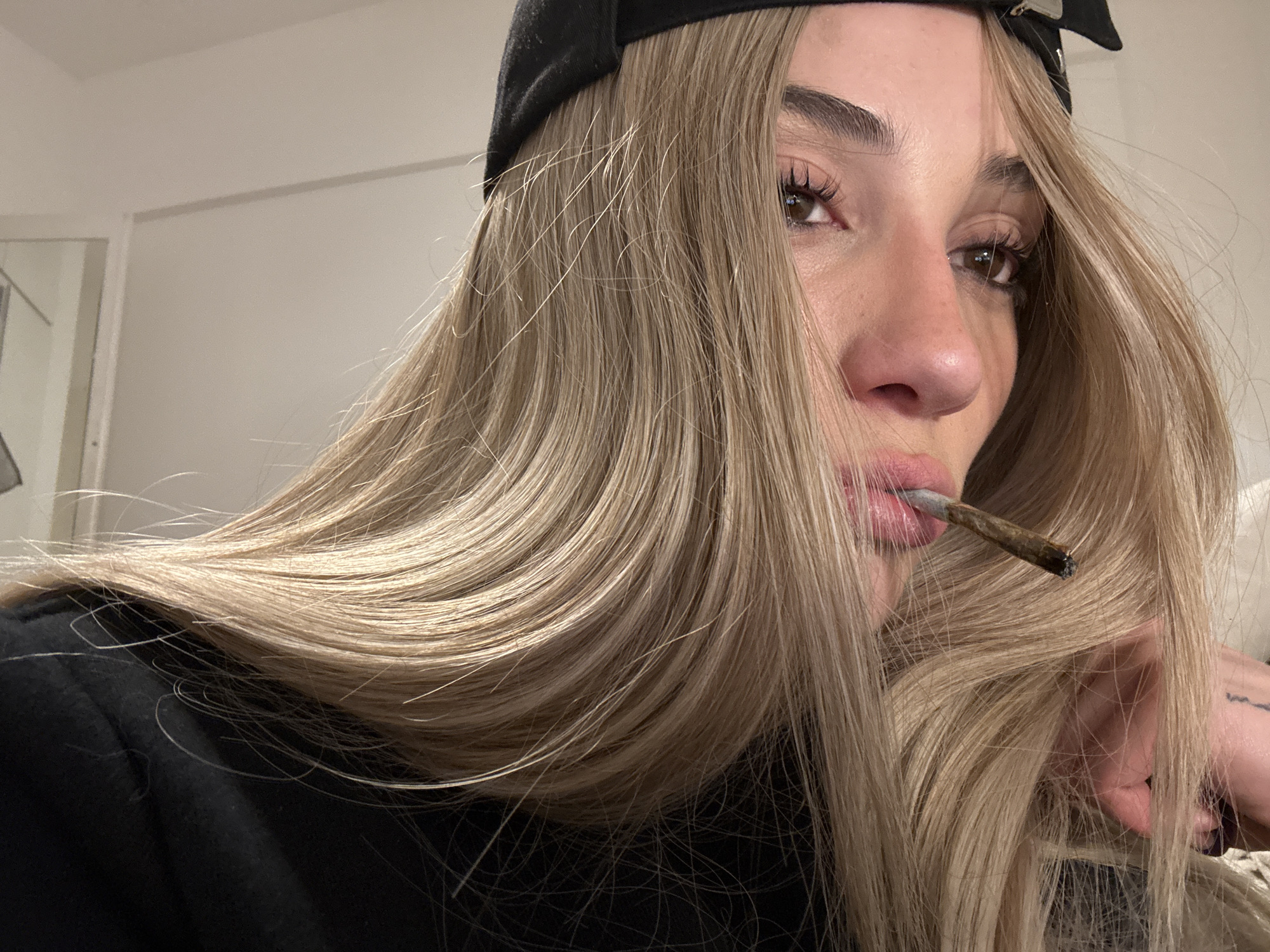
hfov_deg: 73.9
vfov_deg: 58.9
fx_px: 844
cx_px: 635
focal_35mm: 23
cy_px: 476
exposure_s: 1/33
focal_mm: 2.69
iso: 250
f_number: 1.9
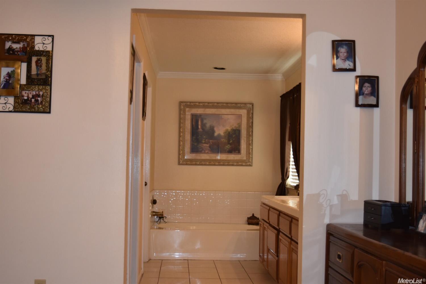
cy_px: 142
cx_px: 213
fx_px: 568
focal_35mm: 48
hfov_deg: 41.1
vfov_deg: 28.1
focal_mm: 32
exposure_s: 1/60
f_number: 4.5
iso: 500
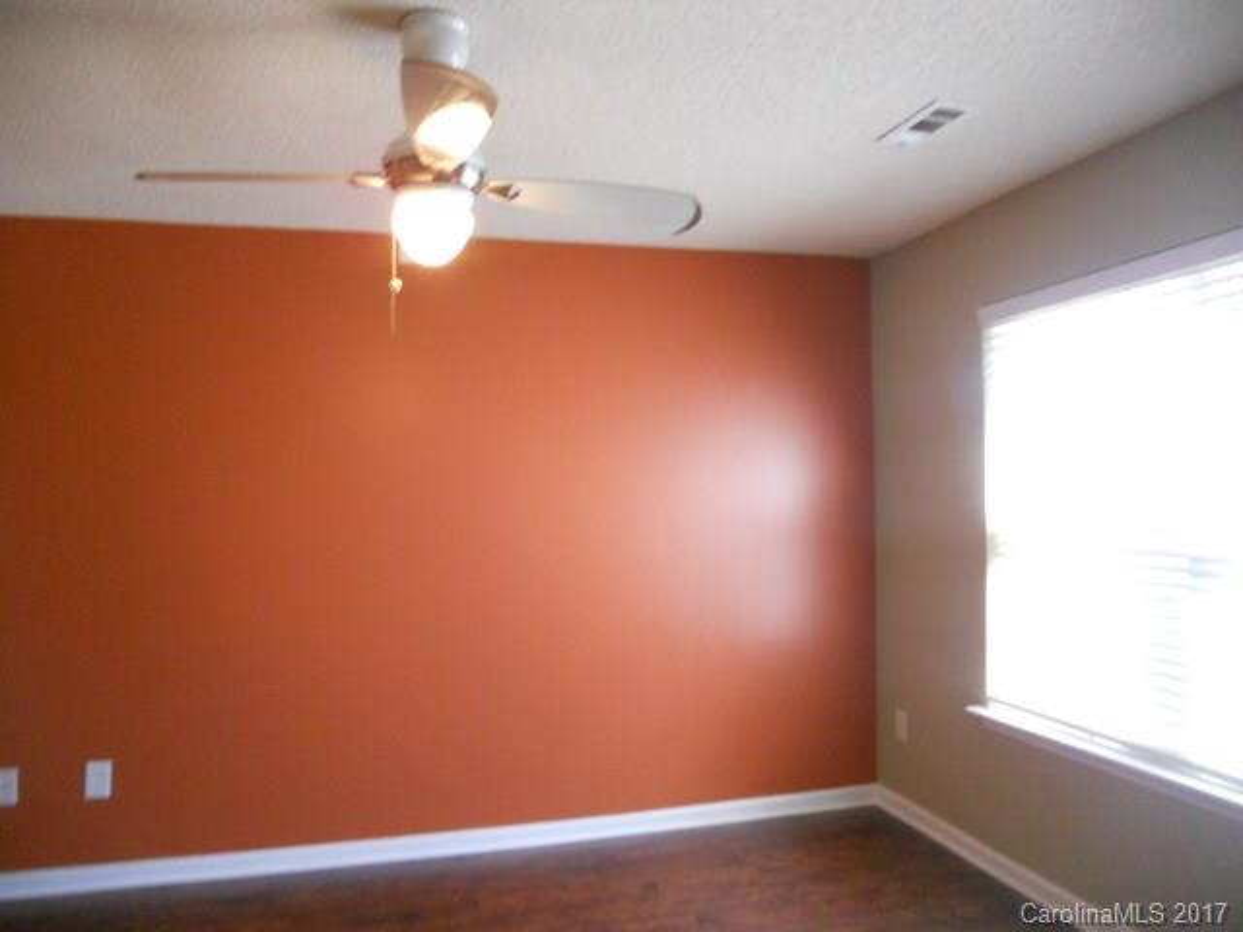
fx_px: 970
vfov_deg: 51.4
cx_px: 622
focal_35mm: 27
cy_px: 466
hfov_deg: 65.3
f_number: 3.2
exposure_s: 1/40
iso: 400
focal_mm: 4.9
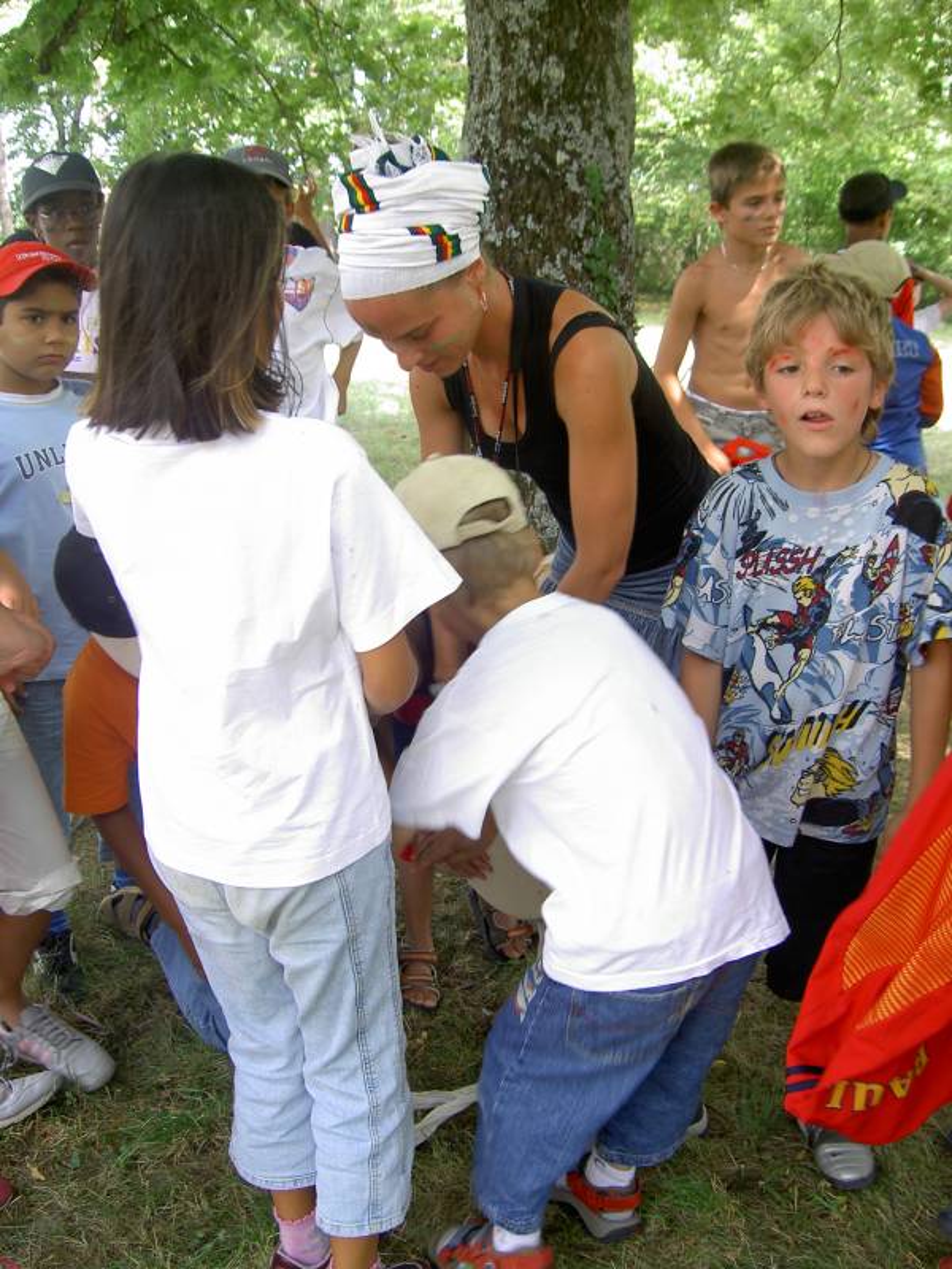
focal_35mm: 39
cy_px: 634
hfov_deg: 36.8
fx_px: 1430
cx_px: 476
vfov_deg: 47.9
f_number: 2.8
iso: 100
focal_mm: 8
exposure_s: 1/60
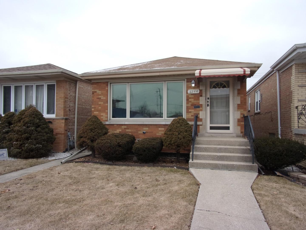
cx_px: 153
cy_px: 115
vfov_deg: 56.8
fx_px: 212
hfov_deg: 71.6
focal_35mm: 24
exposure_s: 1/180
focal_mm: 4.3
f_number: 3.3
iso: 80
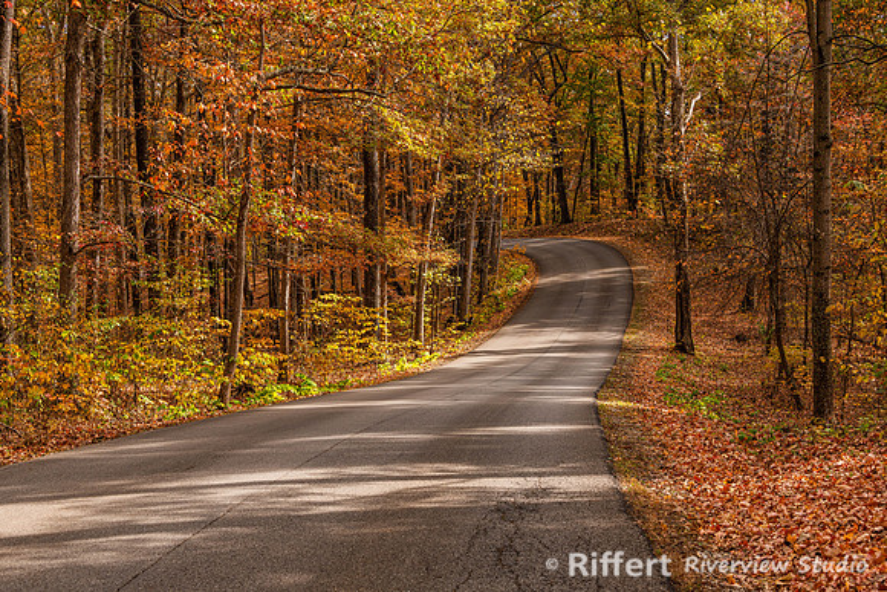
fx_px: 1355
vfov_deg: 24.6
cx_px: 444
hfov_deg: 36.2
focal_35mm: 55
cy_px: 296
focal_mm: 55
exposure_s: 1/160
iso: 200
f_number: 8
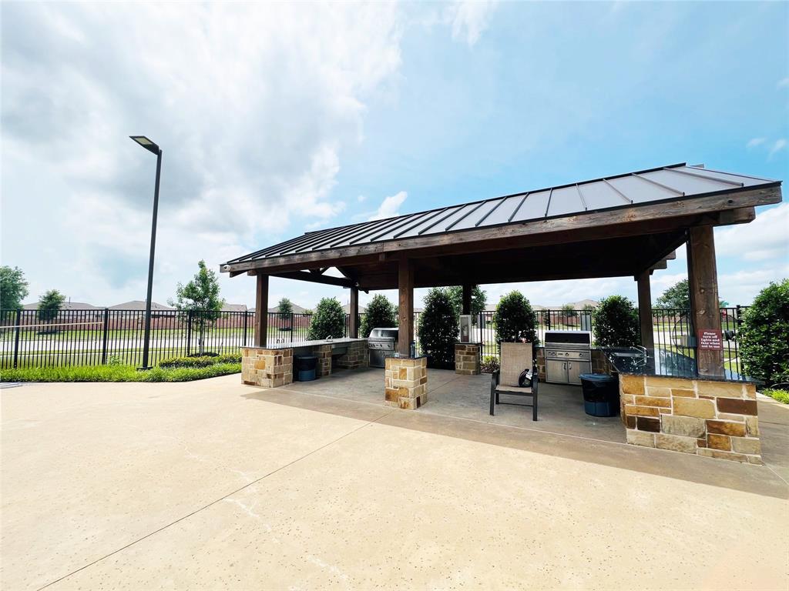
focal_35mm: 13
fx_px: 296
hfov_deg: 106.2
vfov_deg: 89.9
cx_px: 394
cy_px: 296
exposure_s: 1/1085
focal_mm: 1.57
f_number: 1.8
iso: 32
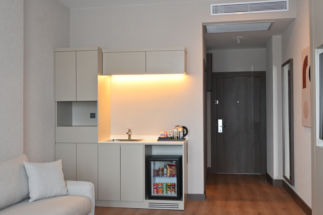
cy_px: 108
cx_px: 162
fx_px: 330
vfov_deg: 36.2
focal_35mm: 37
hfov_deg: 52.2
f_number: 4.2
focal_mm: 24.5
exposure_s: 1/60
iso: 720
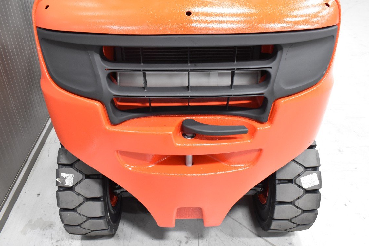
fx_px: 344
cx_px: 189
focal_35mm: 34
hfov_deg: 56.4
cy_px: 122
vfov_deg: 39.4
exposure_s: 1/15
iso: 1600
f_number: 5
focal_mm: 21
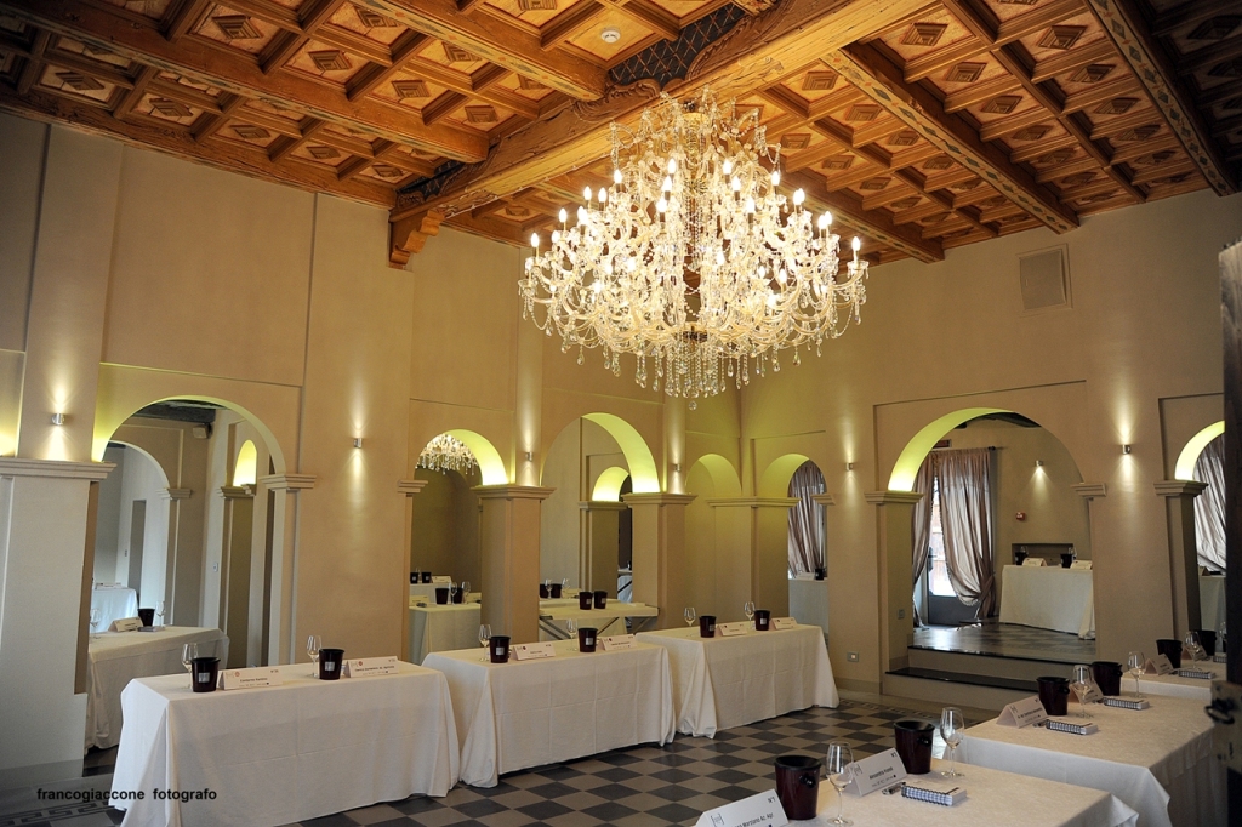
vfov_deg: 53.1
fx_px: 828
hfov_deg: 73.8
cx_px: 621
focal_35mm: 24
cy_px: 414
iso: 800
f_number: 4
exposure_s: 1/60
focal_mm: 24
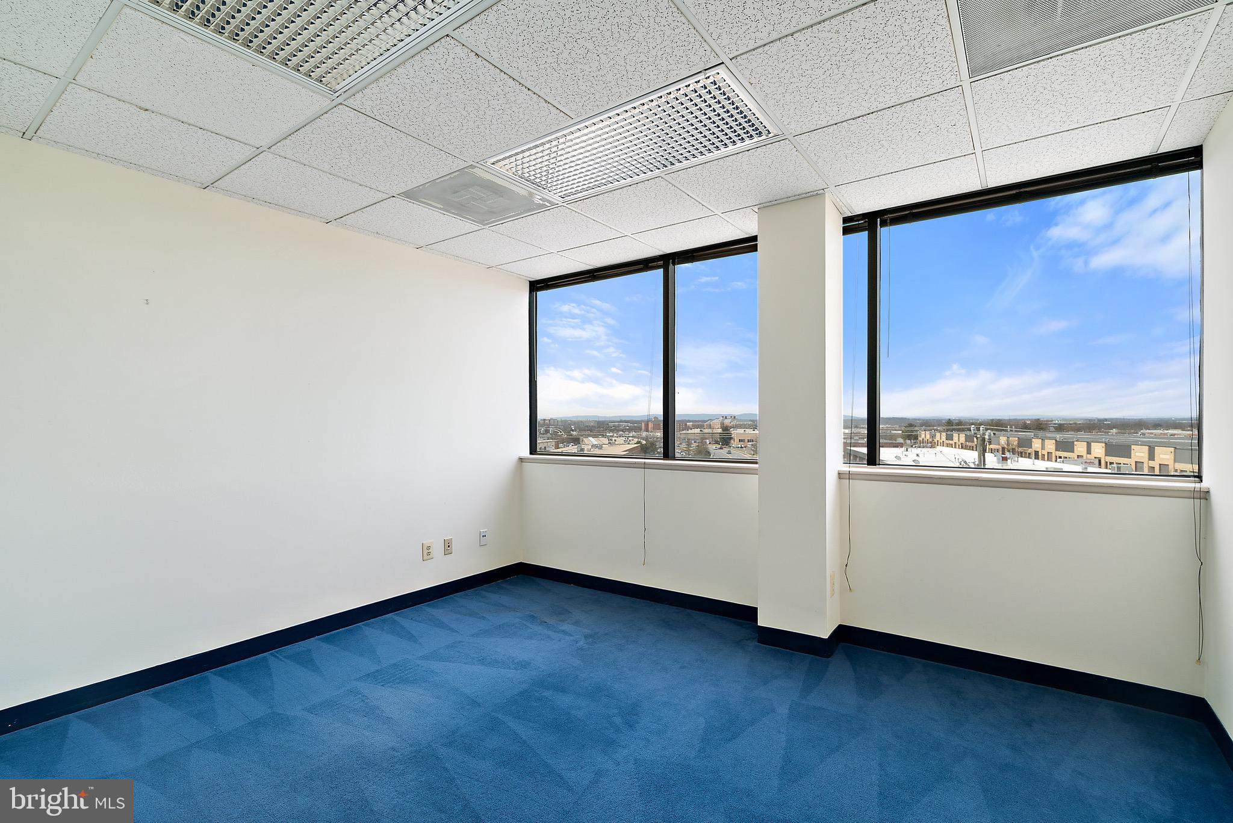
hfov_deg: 96.7
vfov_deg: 73.8
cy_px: 412
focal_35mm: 16
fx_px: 548
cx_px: 616
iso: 400
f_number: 8
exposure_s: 1/10
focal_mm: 16
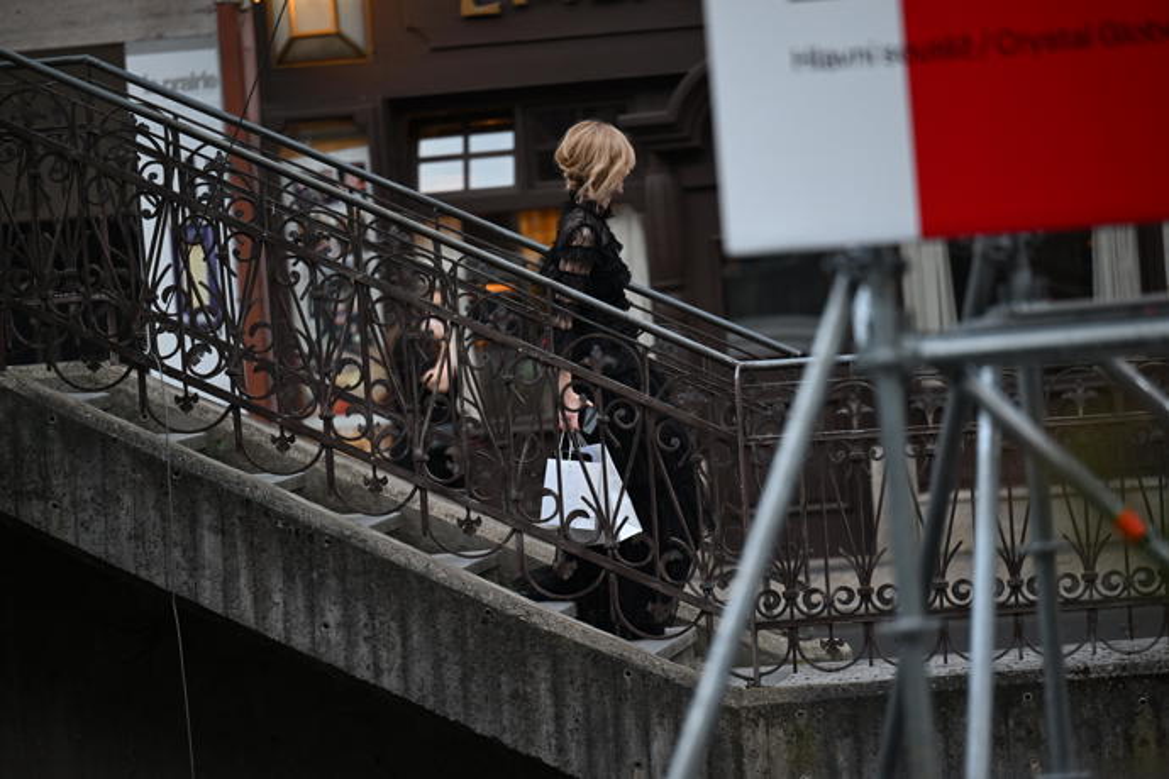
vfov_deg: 6.9
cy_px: 390
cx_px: 584
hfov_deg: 10.3
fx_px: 6494
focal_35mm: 200
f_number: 2.8
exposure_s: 1/400
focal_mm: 200
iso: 1000
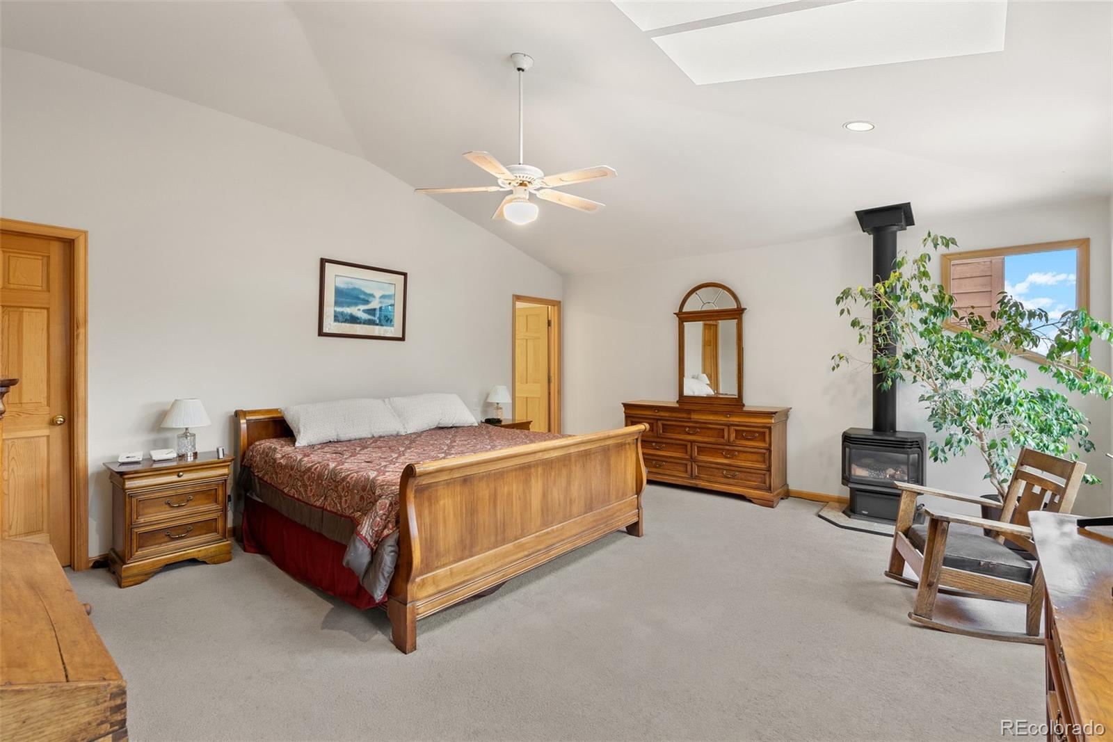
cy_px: 371
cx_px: 556
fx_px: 495
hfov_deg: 96.7
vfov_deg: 73.8
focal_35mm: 16
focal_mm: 16
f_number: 8
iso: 640
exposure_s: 1/2.5
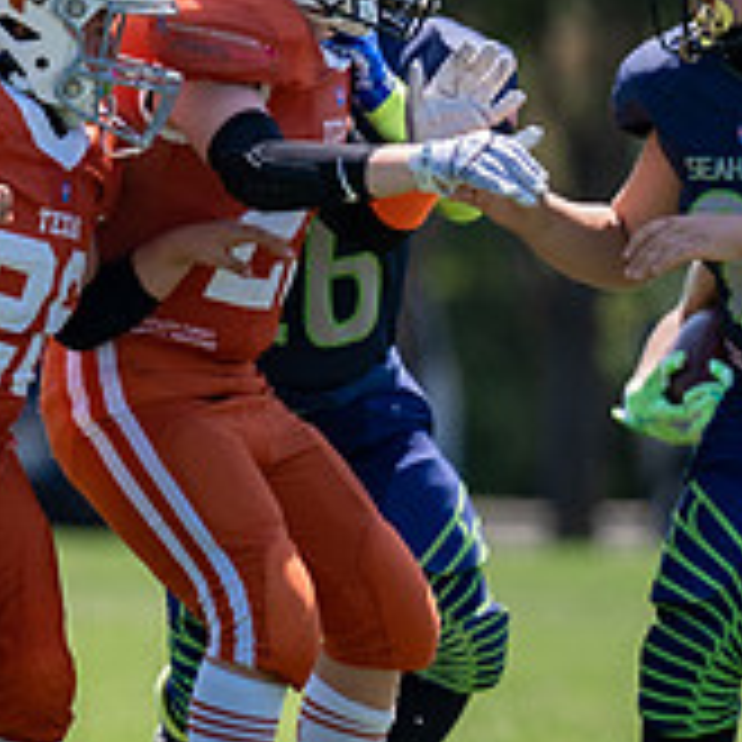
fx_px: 26773
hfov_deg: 1.6
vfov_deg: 1.6
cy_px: 455
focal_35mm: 1104
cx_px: 1438
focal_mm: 200
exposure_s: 1/1250
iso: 100
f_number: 3.2
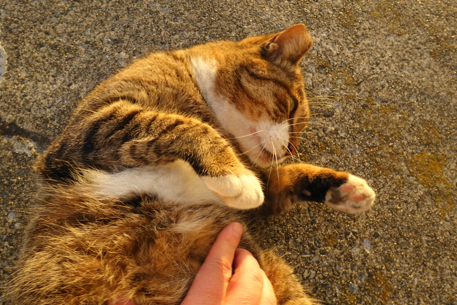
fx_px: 305
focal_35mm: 24
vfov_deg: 53.1
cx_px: 228
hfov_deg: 73.7
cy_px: 152
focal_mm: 8.8
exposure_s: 1/250
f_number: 4
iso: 250
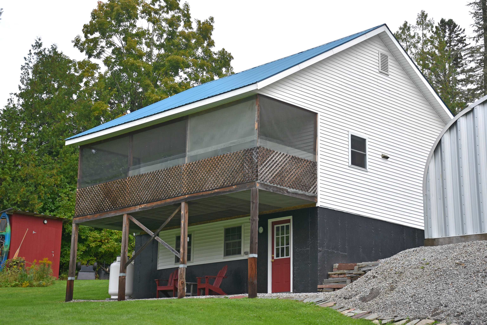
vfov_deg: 20.2
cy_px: 162
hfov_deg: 29.9
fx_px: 913
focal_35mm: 68
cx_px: 244
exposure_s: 1/250
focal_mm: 45
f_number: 6.3
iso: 100
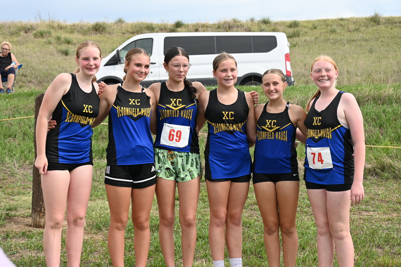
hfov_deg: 27.0
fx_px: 835
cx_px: 200
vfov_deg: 18.2
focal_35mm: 75
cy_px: 134
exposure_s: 1/250
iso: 100
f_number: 5.6
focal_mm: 50
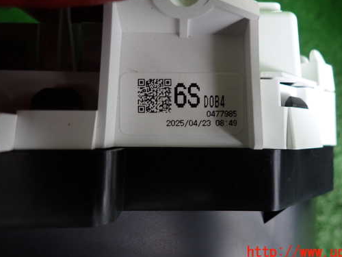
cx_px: 196
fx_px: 296
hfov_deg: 59.7
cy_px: 107
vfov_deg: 46.6
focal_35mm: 30
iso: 200
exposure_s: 1/40
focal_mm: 4.5
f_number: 2
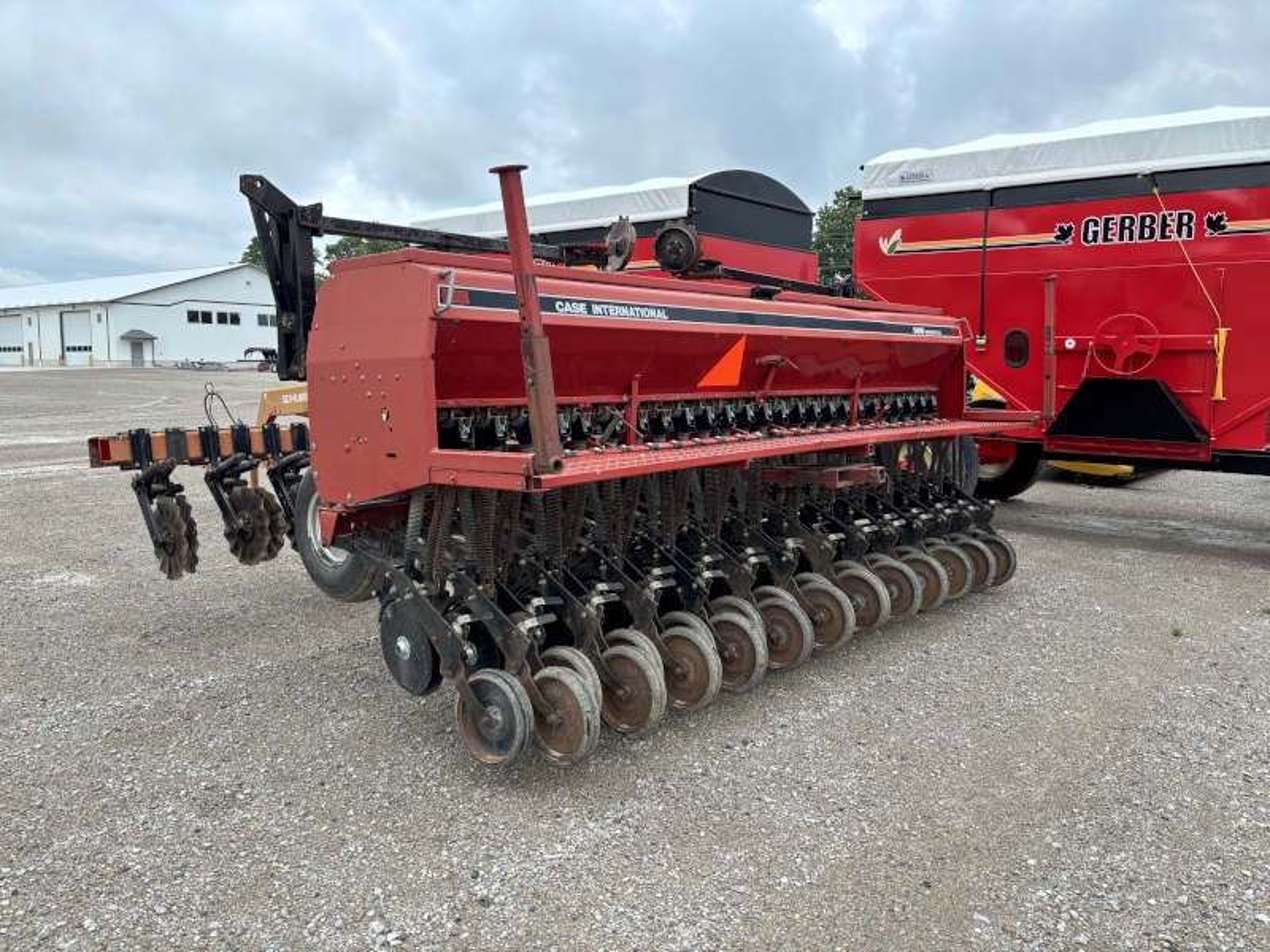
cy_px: 476
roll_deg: -0.5
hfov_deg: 67.3
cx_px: 635
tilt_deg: -4.9
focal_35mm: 26
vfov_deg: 53.1
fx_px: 954
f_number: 1.6
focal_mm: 5.96
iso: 50
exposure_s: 1/347
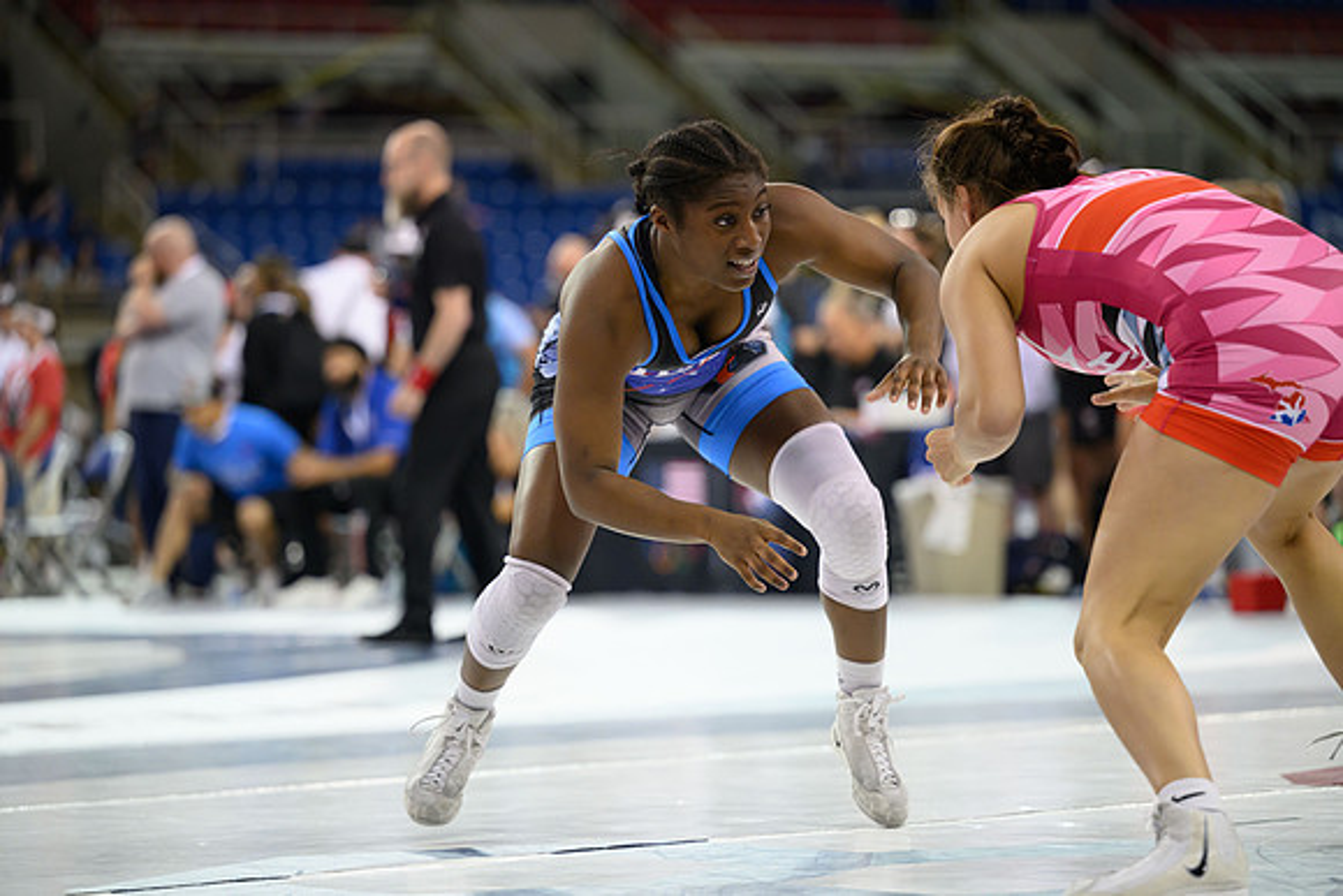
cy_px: 448
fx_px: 5037
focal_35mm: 135
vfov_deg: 10.2
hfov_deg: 15.2
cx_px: 672
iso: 2500
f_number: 2.8
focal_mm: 135
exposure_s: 1/800
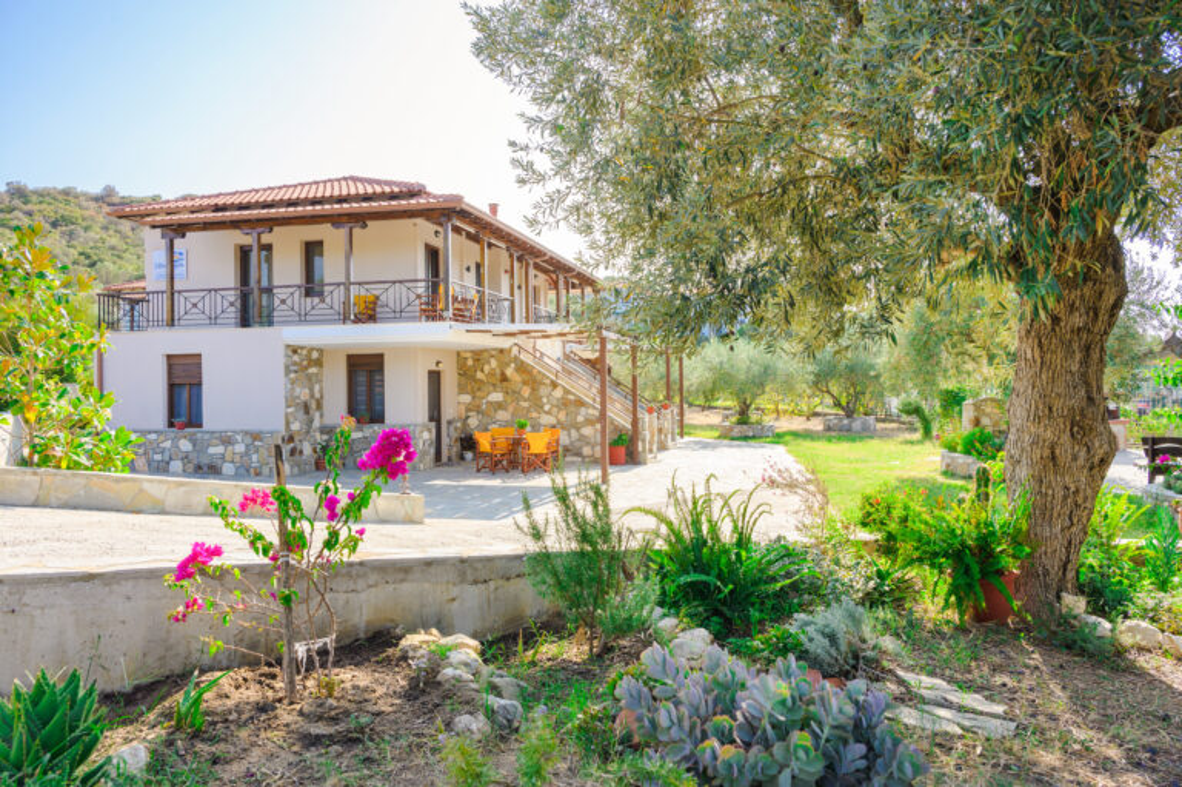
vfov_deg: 53.1
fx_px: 787
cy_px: 394
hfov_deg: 73.8
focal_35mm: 24
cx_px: 591
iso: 250
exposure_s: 1/400
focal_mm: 24
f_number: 7.1
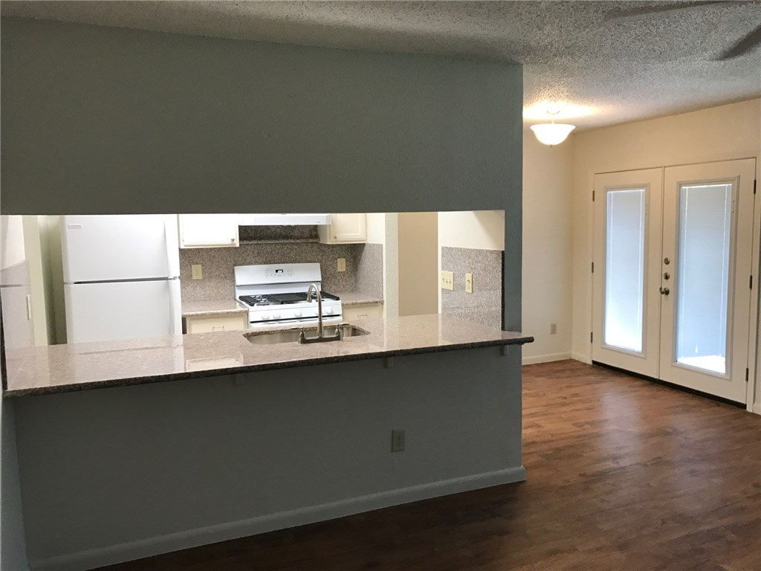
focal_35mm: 28
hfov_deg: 63.4
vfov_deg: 49.7
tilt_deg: -5.6
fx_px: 616
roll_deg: +1.1
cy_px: 286
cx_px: 380
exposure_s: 1/30
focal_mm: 3.99
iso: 32
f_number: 1.8
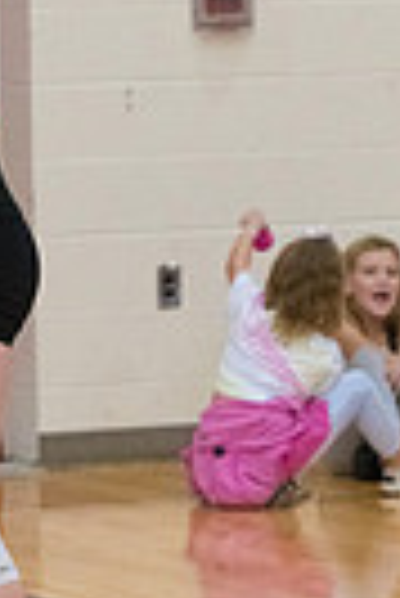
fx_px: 6749
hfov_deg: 3.4
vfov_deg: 5.1
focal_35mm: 406
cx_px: -211
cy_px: 301
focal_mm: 120
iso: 6400
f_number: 4.5
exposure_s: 1/1000
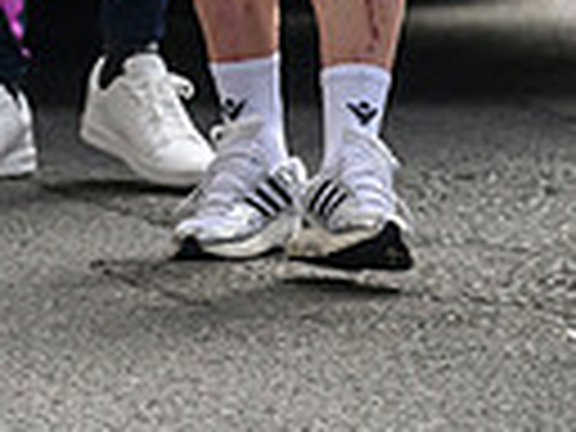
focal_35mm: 1089
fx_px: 18121
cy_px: -597
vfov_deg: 1.4
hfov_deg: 1.8
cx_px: -428
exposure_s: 1/1000
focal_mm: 200
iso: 1250
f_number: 2.8
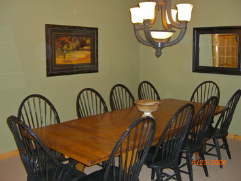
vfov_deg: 37.7
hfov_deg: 49.0
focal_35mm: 38
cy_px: 90
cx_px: 120
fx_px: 265
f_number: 2.8
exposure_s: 1/60
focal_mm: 7.9
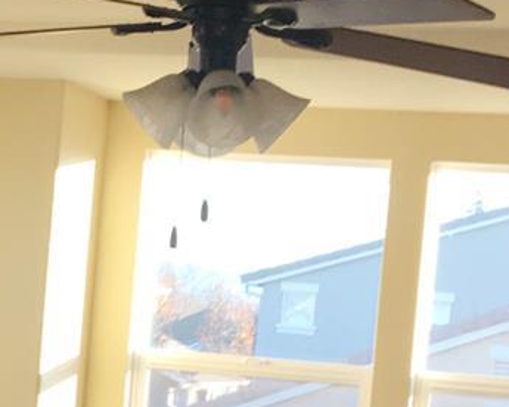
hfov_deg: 15.4
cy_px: 432
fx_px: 1853
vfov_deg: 12.4
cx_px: 9
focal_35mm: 123
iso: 40
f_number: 2.2
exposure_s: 1/120
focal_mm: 4.15
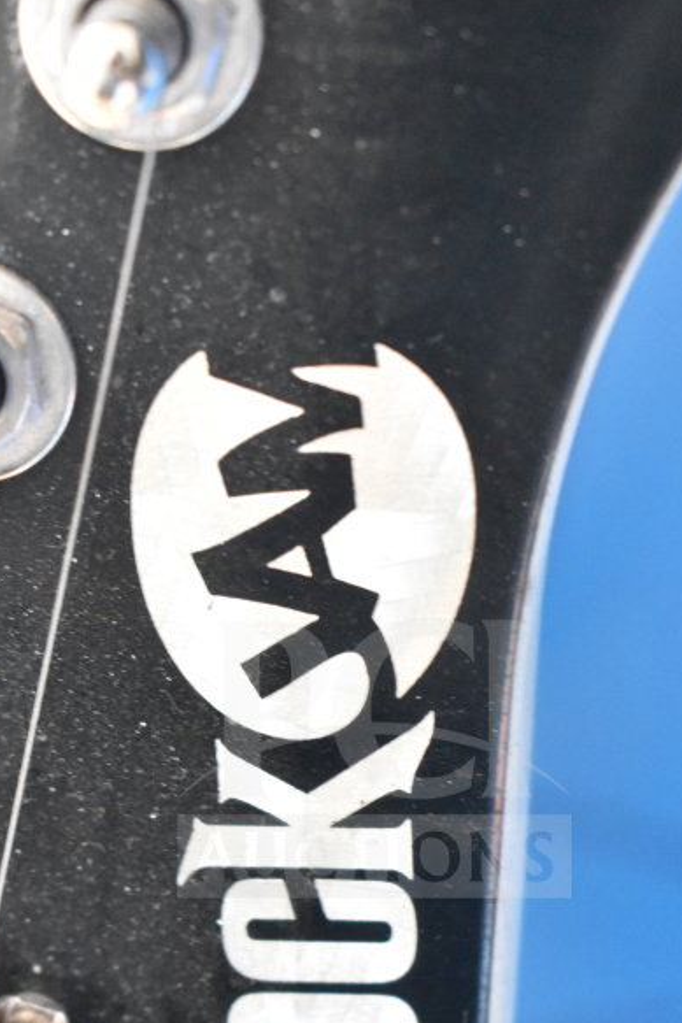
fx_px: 3209
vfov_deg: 18.0
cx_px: 373
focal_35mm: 113
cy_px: 759
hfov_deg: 12.1
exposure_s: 1/80
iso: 5000
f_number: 5.3
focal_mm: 48
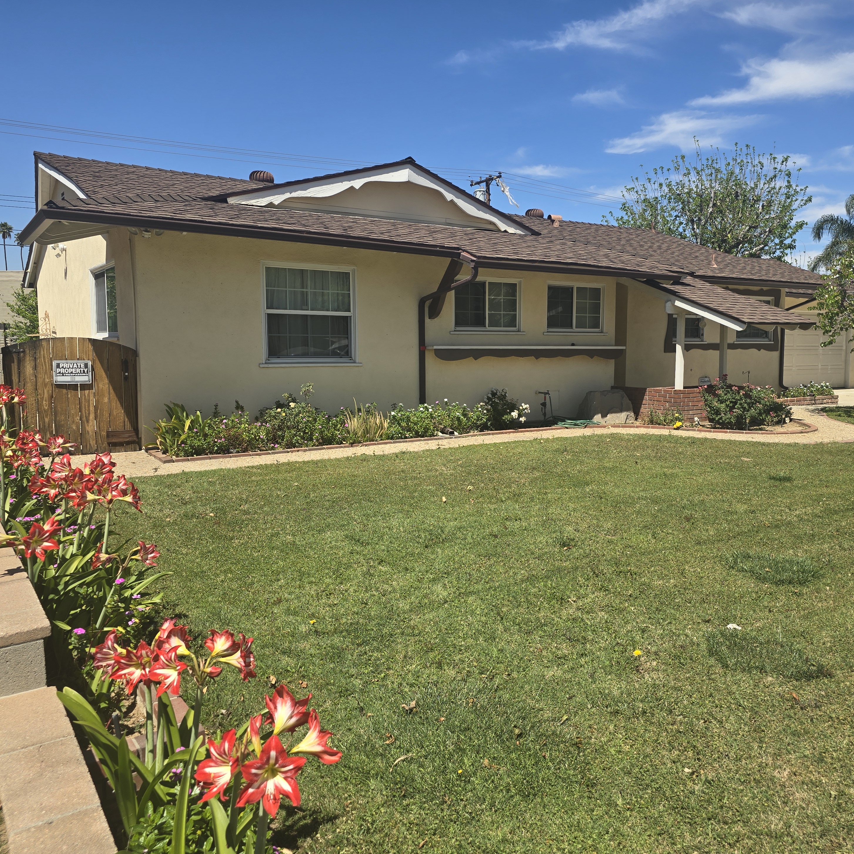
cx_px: 503
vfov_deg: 57.3
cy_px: 422
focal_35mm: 28
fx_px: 782
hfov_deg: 57.0
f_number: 1.7
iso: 12
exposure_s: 1/836
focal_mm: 6.3
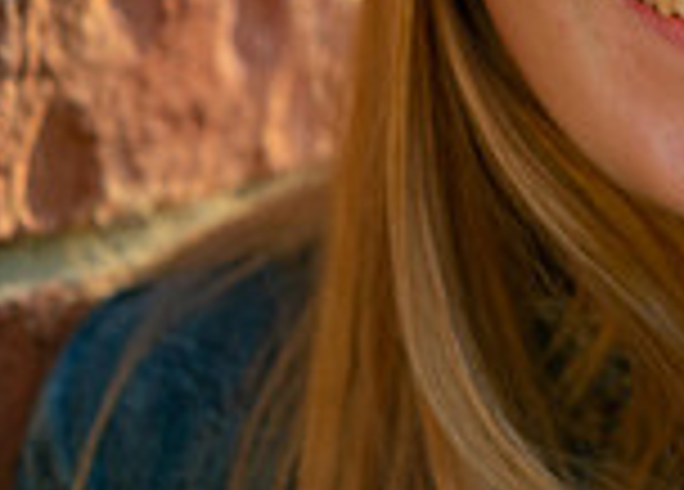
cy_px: -149
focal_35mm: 417
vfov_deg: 3.5
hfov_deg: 4.8
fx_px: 8112
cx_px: 1015
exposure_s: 1/320
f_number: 1.8
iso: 80
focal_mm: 85
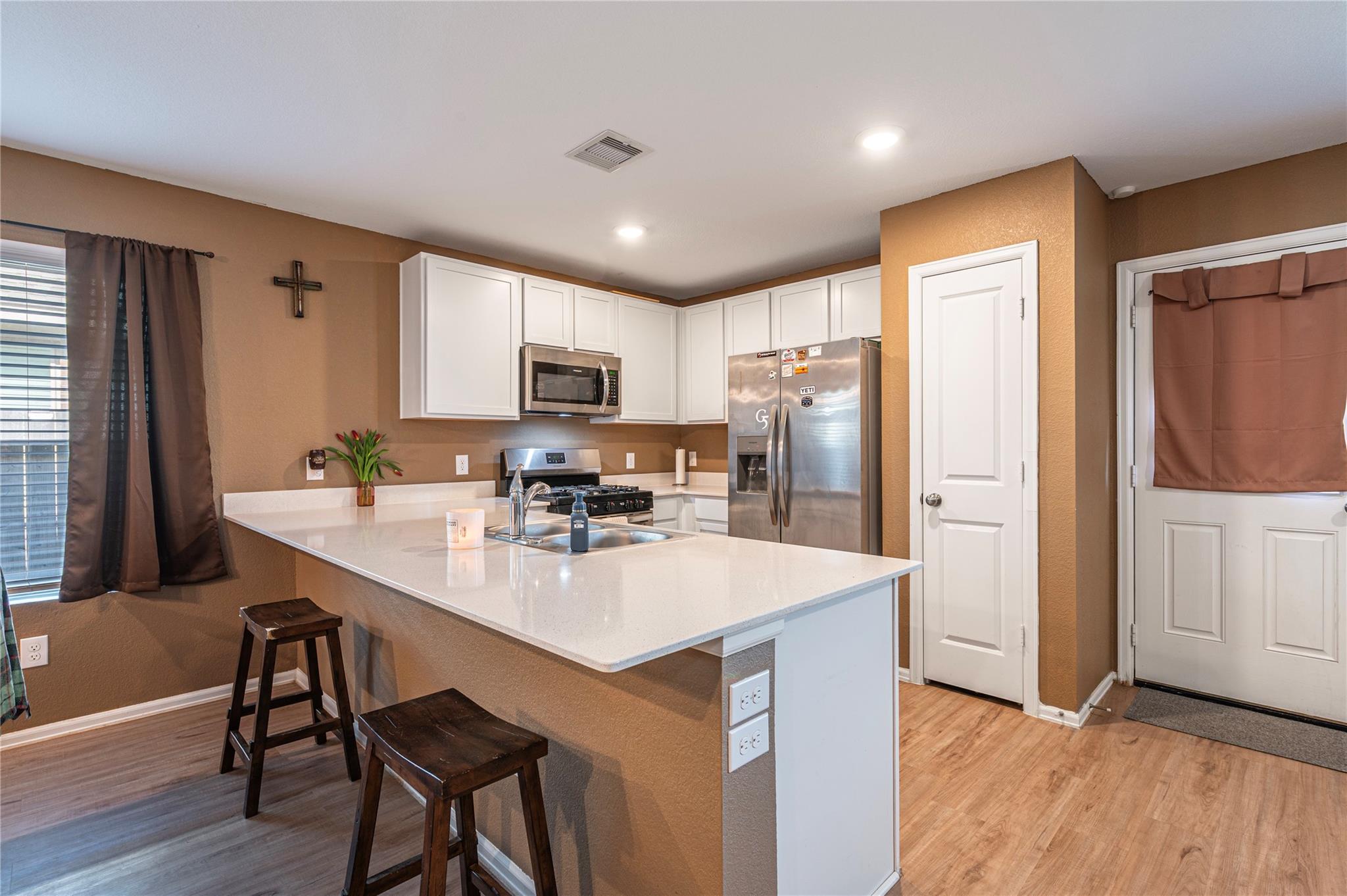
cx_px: 674
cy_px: 448
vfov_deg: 73.7
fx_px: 598
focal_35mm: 16
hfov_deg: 96.8
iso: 100
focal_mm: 16
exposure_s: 1/1.67
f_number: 9
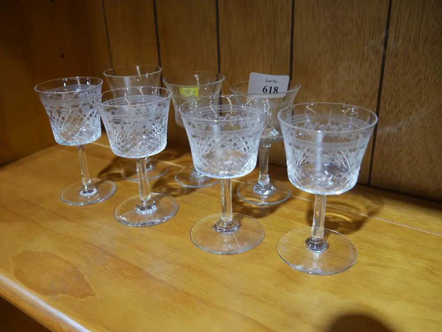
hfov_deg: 56.8
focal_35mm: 32
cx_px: 221
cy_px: 166
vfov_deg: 44.2
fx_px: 409
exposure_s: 1/60
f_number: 3.6
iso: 640
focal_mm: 16
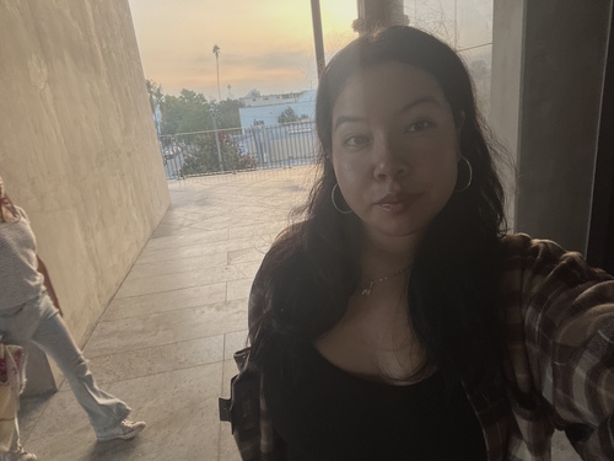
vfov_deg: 58.9
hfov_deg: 73.9
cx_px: 307
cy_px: 230
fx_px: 408
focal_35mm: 23
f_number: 2.2
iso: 25
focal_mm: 2.71
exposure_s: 1/121
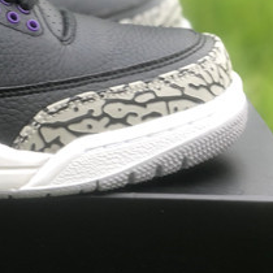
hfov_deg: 10.5
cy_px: 46
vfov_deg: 10.7
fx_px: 1445
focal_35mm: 162
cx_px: -104
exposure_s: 1/120
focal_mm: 6
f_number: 2.4
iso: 16
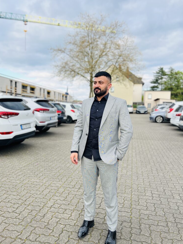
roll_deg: -1.2
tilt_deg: -3.9
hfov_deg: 51.4
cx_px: 94
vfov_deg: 65.3
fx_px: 190
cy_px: 122
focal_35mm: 27
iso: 50
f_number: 1.5
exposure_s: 1/859
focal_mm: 5.7
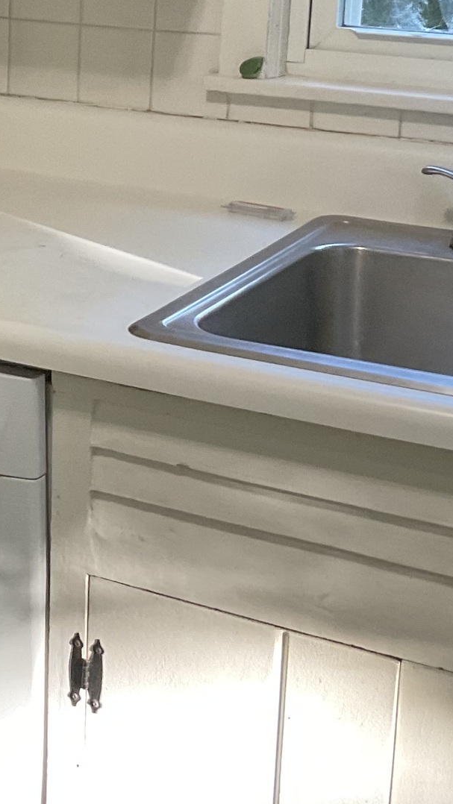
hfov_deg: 12.7
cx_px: -234
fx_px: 1920
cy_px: 261
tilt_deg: -16.4
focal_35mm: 90
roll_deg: -0.9
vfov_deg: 23.5
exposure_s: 1/60
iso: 100
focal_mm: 3
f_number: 1.8
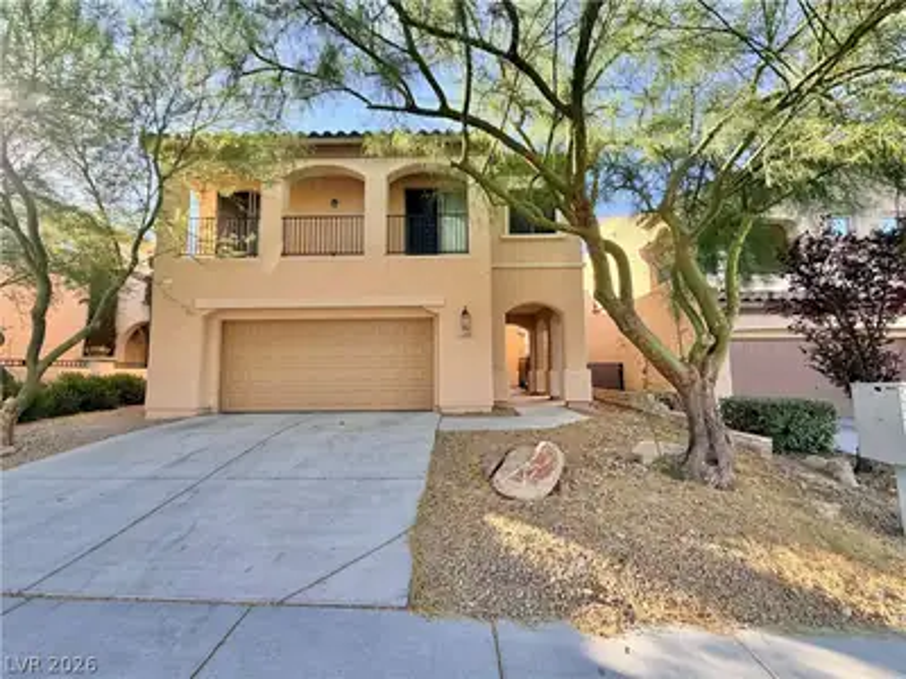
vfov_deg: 85.7
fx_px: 366
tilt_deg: +4.8
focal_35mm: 14
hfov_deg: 102.1
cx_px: 453
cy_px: 340
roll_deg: +0.9
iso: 50
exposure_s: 1/214
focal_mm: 2.22
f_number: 2.2
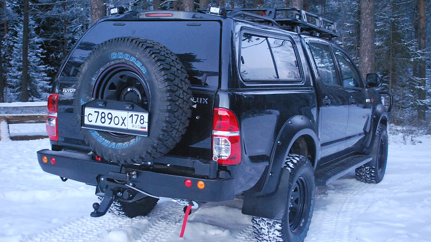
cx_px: 217
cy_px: 117
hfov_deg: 42.9
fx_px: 548
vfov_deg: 24.9
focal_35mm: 48
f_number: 4.8
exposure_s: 1/30
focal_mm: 30
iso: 1600
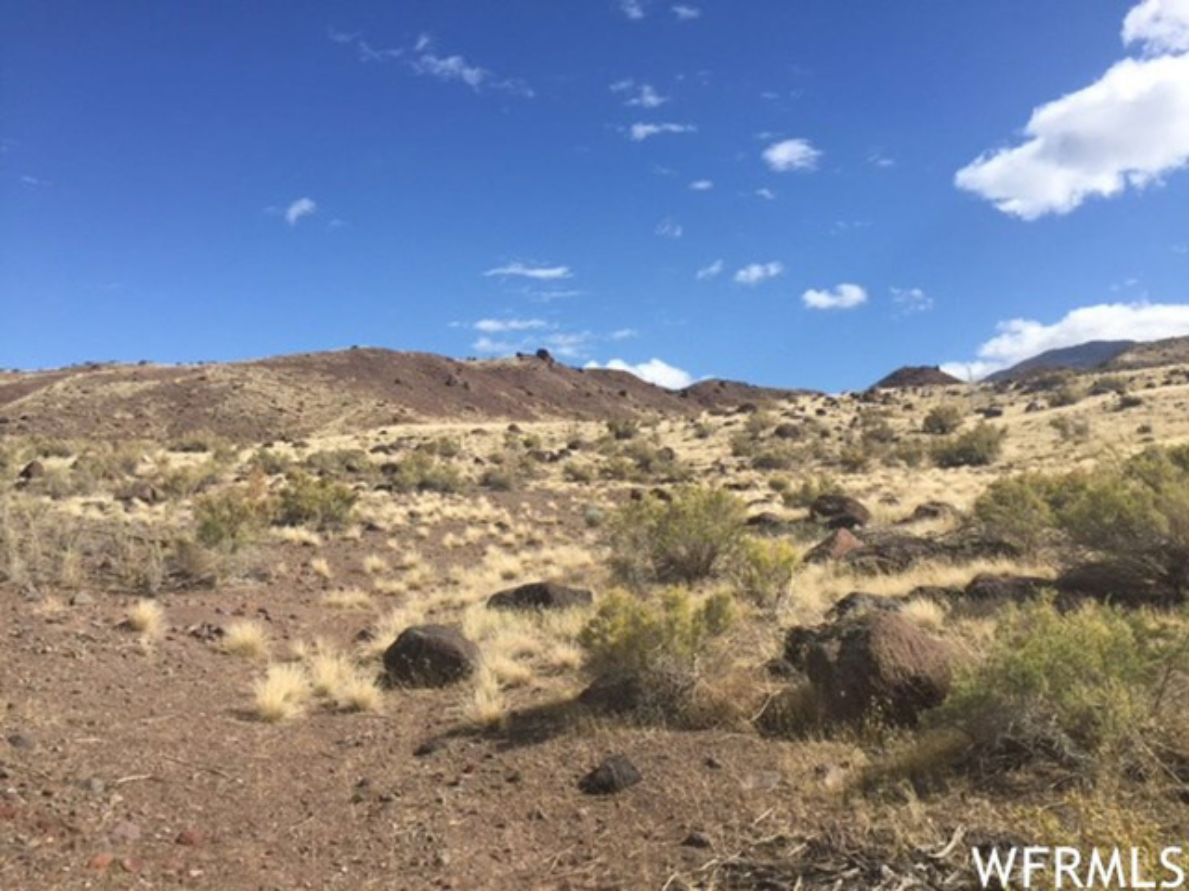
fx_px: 996
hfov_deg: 61.7
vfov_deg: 48.2
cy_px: 446
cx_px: 594
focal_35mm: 29
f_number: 2.2
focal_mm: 4.15
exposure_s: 1/2083
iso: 32
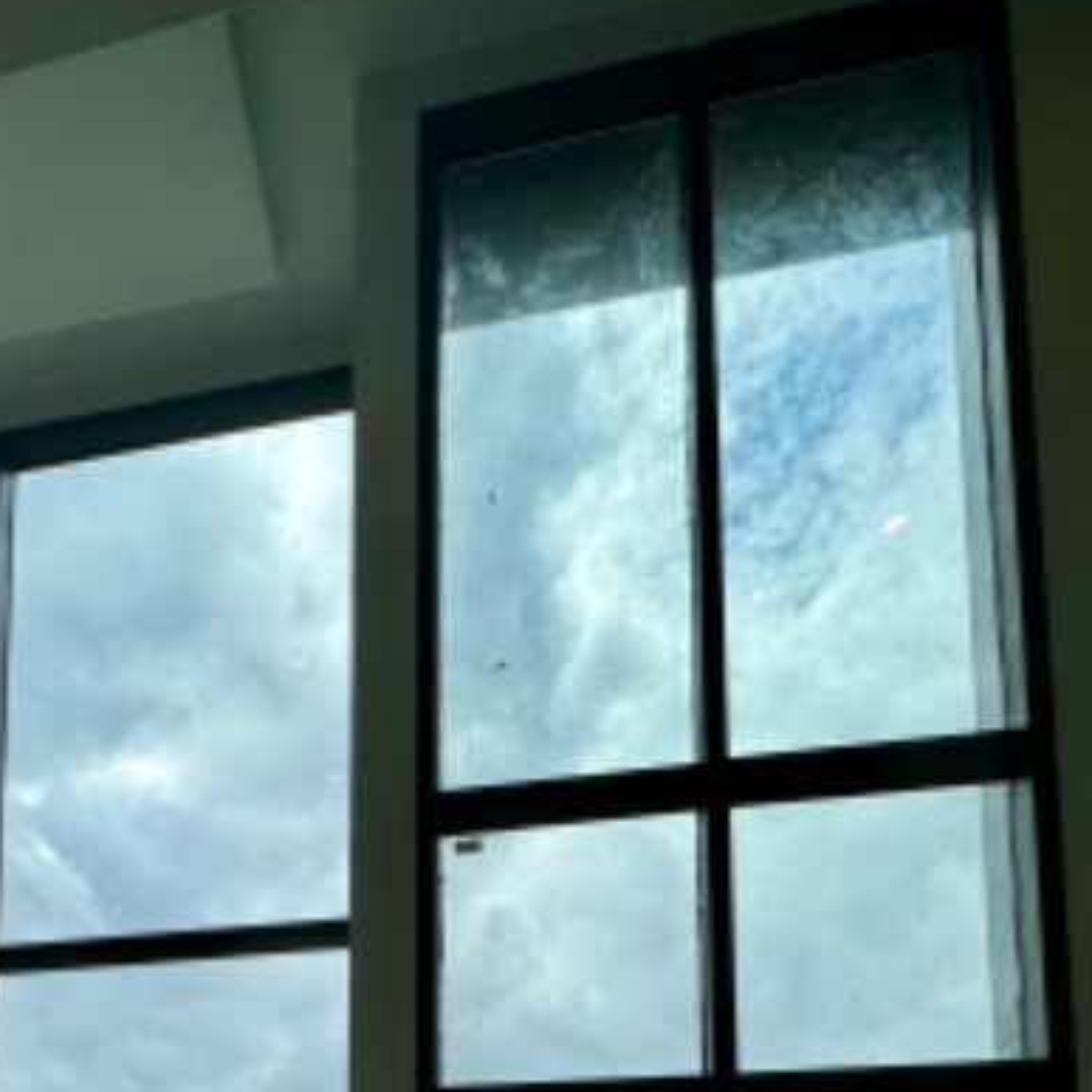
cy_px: 1284
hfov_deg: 49.1
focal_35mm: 32
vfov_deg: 38.8
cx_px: 277
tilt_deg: +6.8
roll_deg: -0.9
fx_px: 1142
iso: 50
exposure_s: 1/1477
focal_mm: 2.22
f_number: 2.2
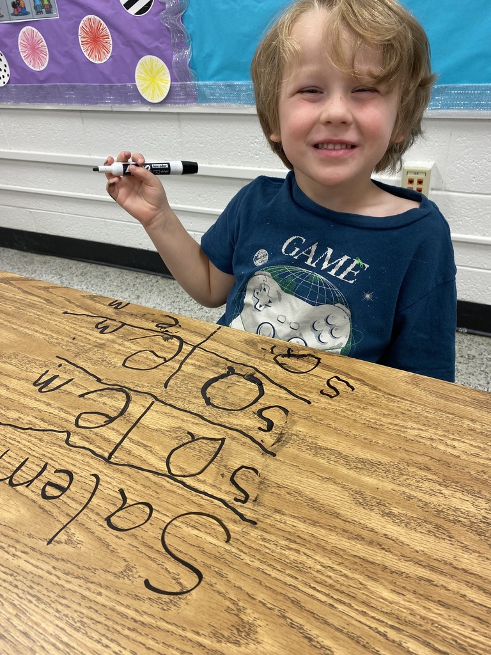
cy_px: 328
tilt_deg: -31.3
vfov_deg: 67.3
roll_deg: +5.7
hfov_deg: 53.1
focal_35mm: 26
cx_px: 246
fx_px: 492
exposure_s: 1/60
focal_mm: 4.25
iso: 80
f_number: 1.8
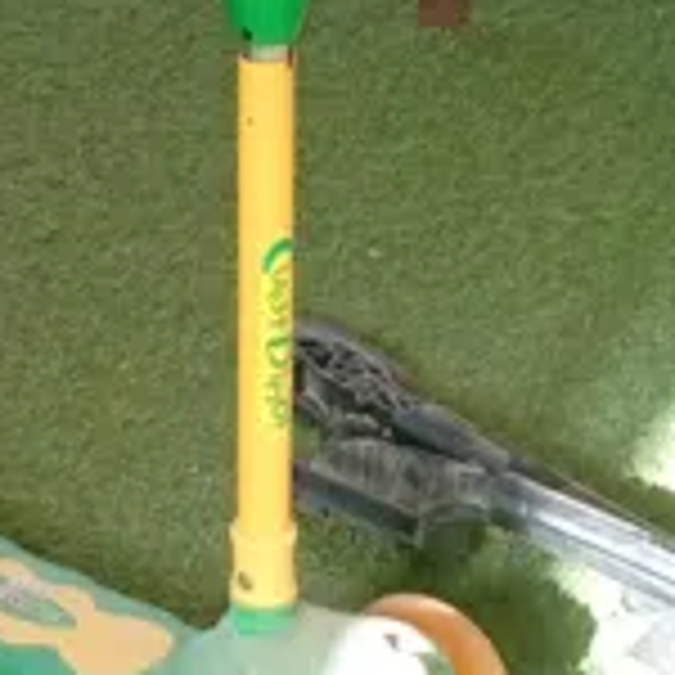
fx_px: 3067
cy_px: 130
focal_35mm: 139
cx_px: 86
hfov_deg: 12.5
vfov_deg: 12.5
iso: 69
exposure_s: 1/50
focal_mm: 3.98
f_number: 1.8
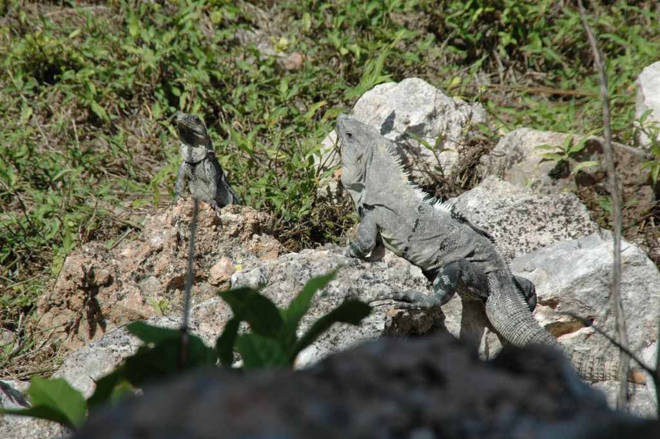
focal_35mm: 300
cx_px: 330
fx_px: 5493
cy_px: 220
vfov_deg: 4.6
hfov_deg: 6.9
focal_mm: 200
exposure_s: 1/1000
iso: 400
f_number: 9
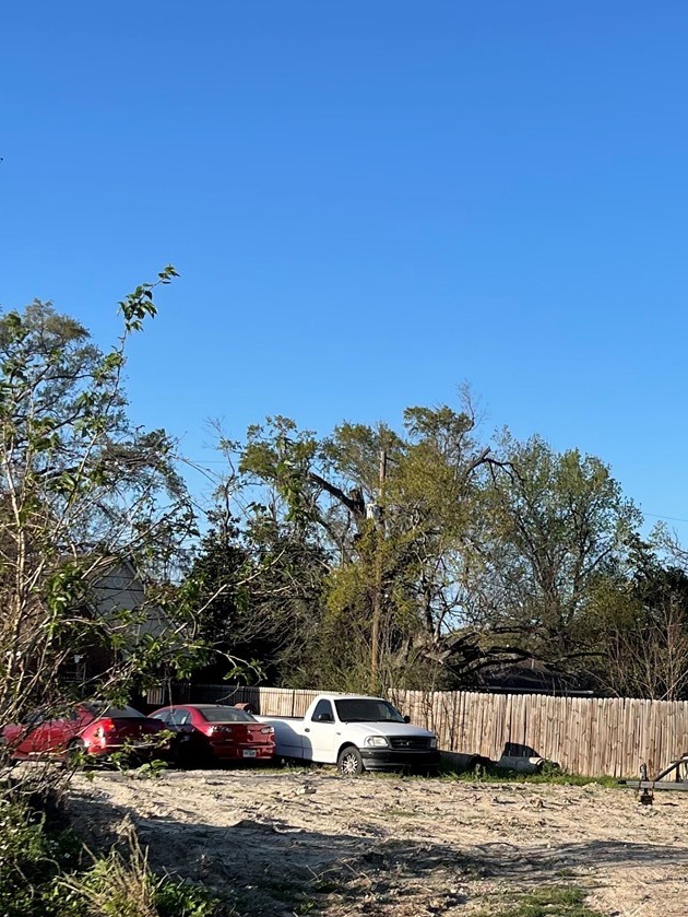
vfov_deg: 31.4
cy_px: 618
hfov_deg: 23.2
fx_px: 1615
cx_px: 657
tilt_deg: +2.2
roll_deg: -3.8
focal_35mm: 61
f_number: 1.6
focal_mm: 5.1
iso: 32
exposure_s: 1/2387
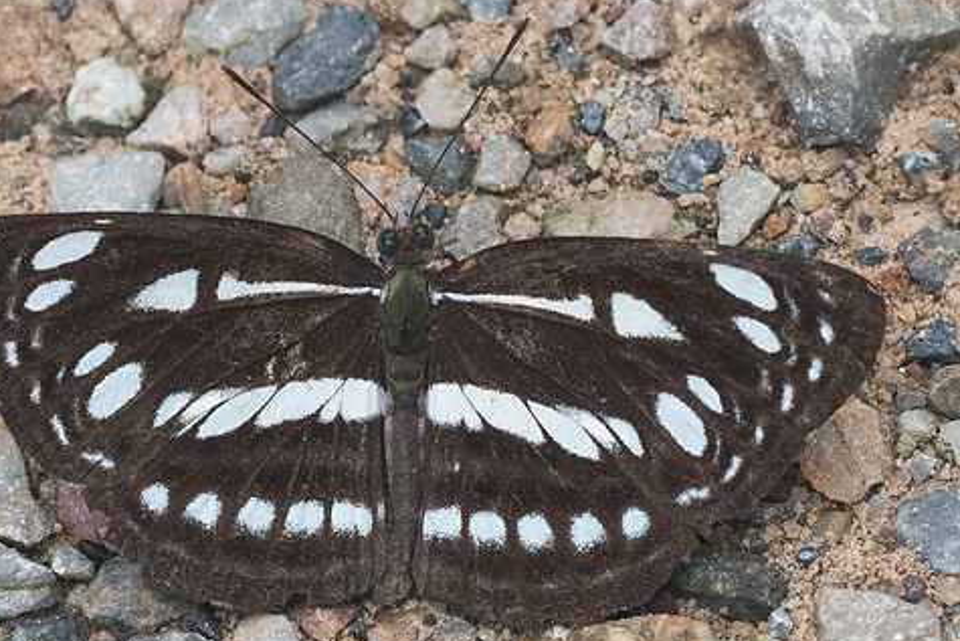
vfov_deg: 1.9
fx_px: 19605
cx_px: 337
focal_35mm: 735
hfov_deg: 2.8
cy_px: 454
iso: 800
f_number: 7.1
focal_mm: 150
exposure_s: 1/400
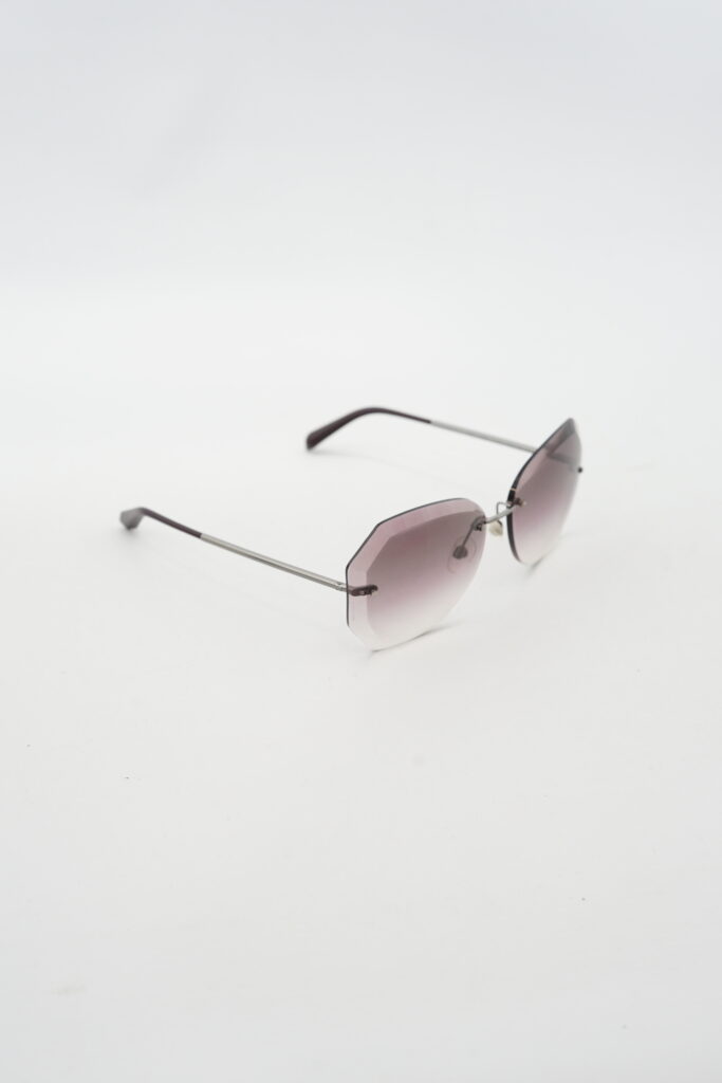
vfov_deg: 39.6
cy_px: 542
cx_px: 361
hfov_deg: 27.0
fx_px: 1504
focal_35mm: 50
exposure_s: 1/15
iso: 640
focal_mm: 50
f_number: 6.3
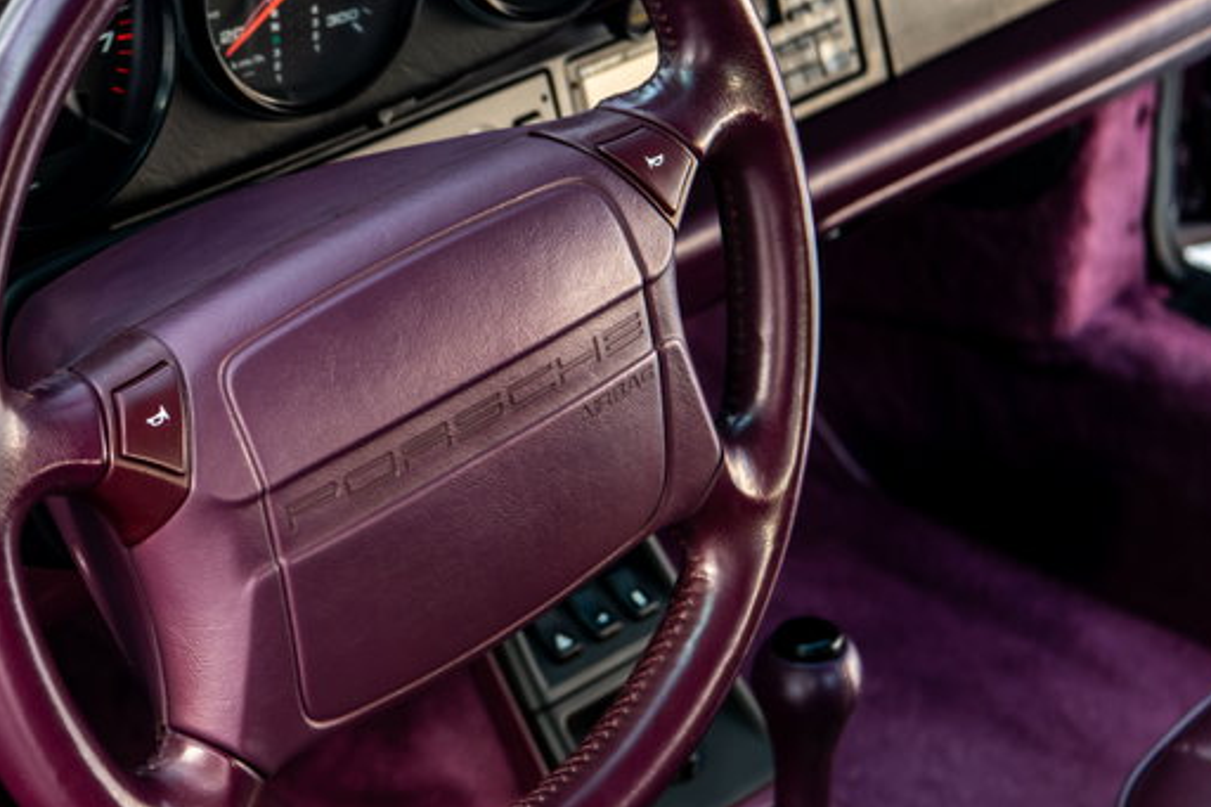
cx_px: 525
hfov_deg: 19.5
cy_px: 374
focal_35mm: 105
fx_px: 3531
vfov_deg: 13.0
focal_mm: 70
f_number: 7.1
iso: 640
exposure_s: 1/20
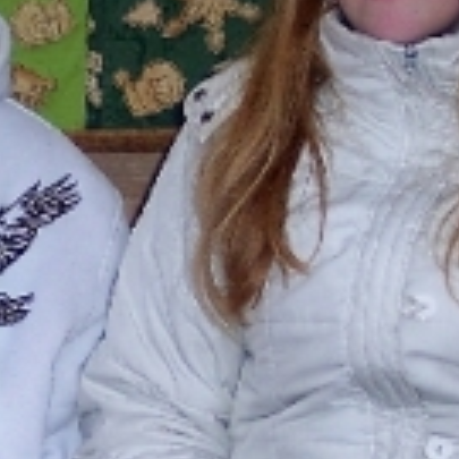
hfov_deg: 6.4
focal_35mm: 273
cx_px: -44
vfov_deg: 6.4
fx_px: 4095
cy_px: 228
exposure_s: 1/90
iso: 100
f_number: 3.4
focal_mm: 13.3
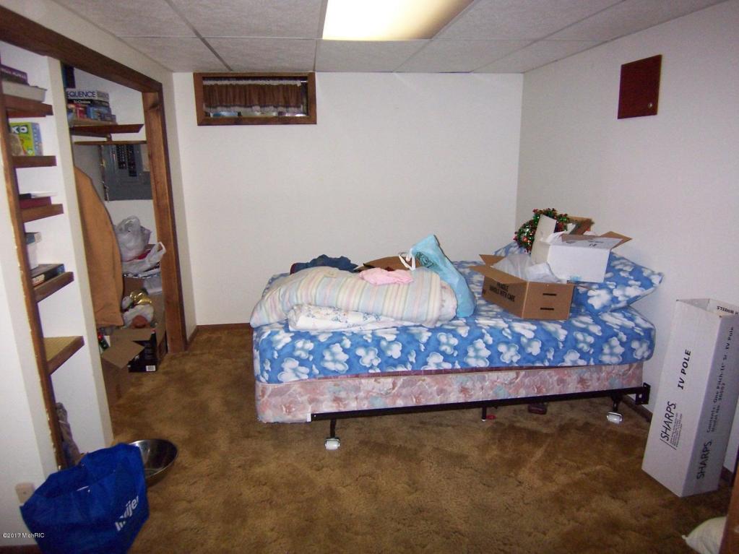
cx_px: 370
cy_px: 277
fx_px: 491
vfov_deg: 58.9
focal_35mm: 23
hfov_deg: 73.9
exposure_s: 1/30
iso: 200
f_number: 2.8
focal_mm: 3.8
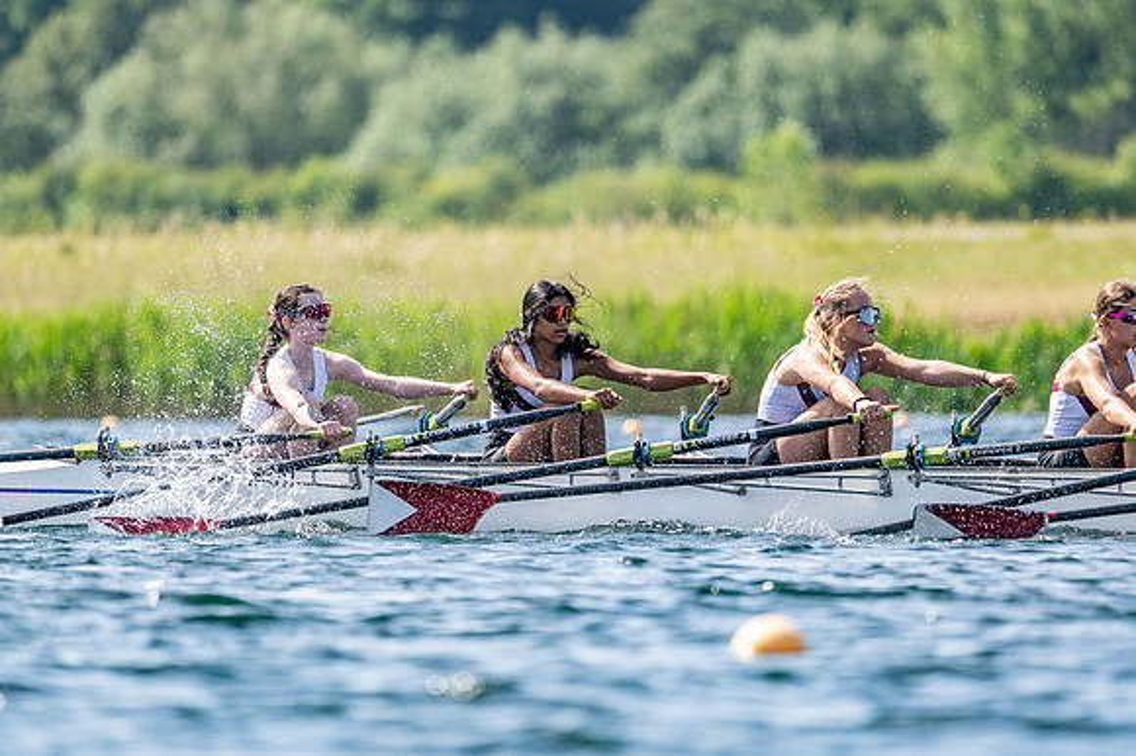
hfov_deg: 3.4
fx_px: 18922
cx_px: 568
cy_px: 378
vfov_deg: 2.3
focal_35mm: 600
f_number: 4.5
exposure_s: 1/2500
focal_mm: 400
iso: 280
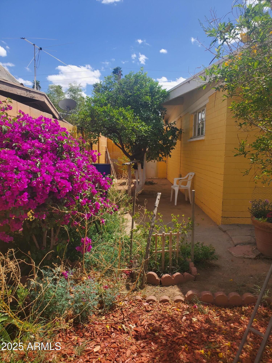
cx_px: 136
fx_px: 272
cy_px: 182
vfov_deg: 67.3
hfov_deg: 53.1
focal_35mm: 26
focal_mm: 4.3
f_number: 2.4
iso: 50
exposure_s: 1/1750
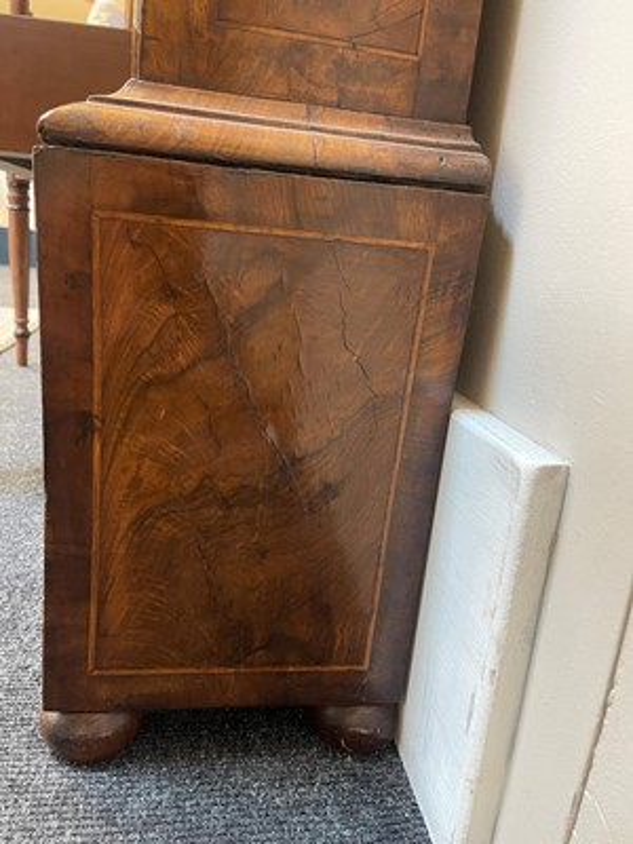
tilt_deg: -14.8
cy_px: 422
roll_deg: -4.3
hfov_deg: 54.9
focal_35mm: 25
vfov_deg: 69.4
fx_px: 610
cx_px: 316
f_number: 1.6
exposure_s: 1/50
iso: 500
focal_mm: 5.1
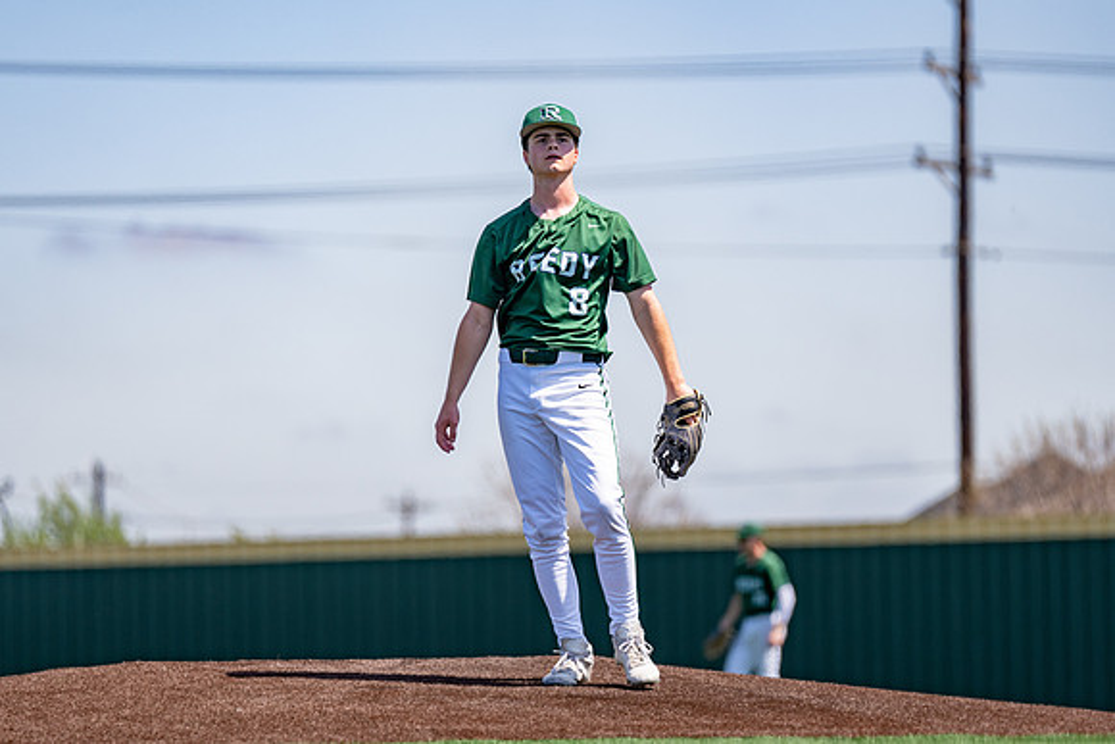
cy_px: 361
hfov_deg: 8.8
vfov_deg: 5.8
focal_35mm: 235
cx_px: 528
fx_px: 7286
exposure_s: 1/2000
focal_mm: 200
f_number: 2.8
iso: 100
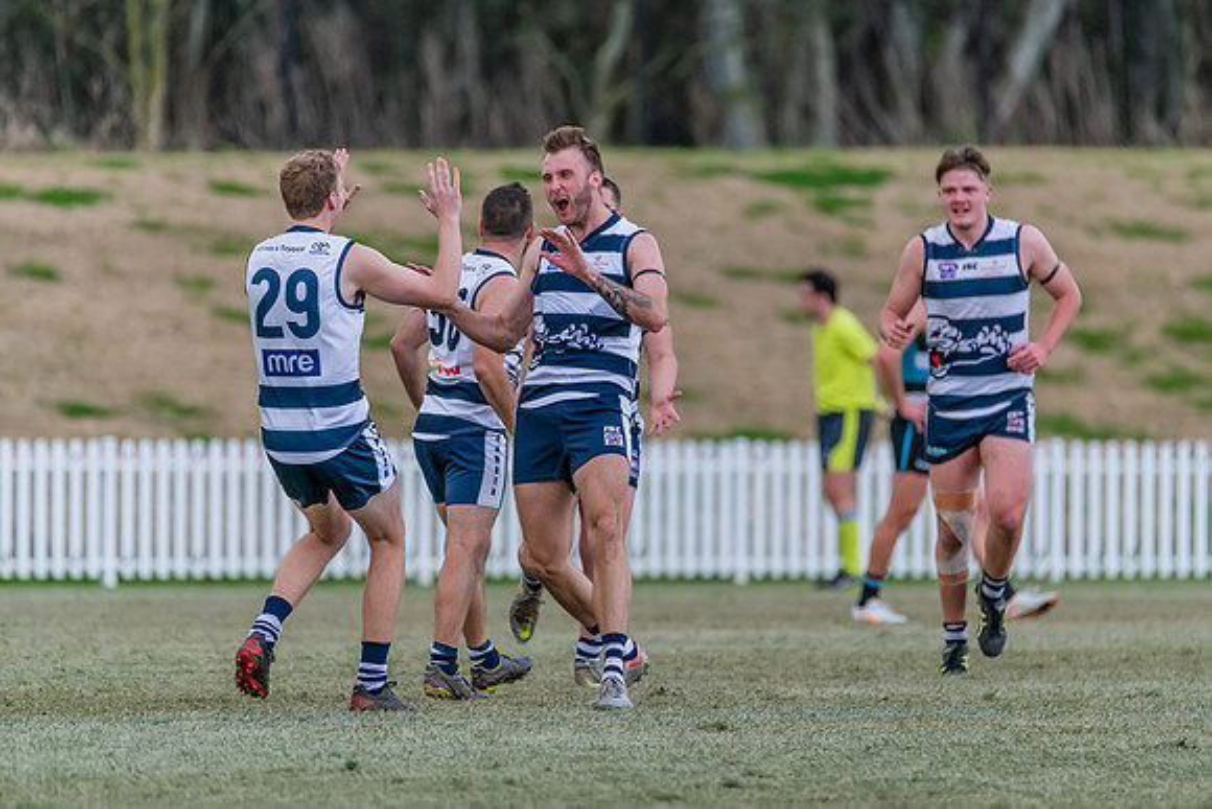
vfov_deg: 2.4
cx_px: 635
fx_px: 19448
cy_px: 406
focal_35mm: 578
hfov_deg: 3.6
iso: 2500
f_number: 6.3
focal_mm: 550
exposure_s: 1/2000
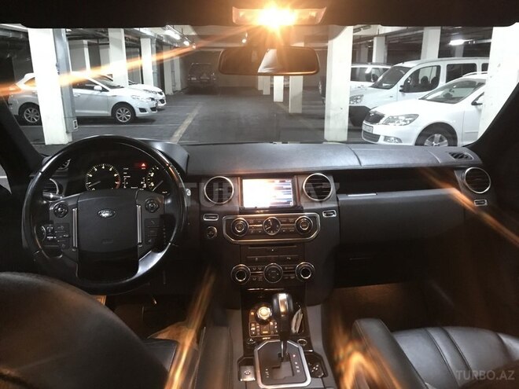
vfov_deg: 49.7
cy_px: 194
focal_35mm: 28
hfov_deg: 63.4
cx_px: 260
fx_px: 420
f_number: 1.8
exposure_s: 1/7
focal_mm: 3.99
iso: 100
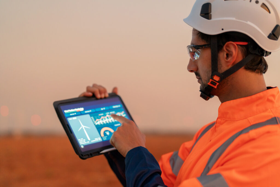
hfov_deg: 39.6
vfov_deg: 27.0
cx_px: 140
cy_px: 94
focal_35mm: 50
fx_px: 389
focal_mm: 50
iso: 640
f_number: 1.6
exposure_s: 1/80
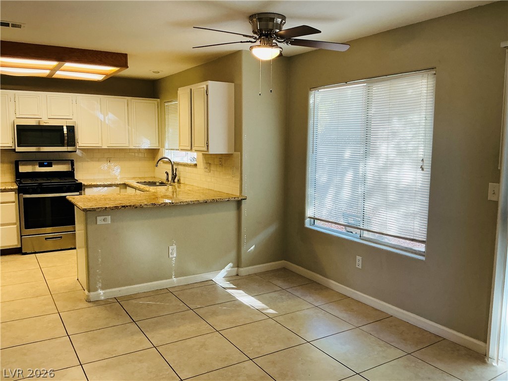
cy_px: 190
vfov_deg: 48.2
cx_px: 254
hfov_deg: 61.7
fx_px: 426
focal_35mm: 29
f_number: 1.8
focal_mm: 3
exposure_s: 1/60
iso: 80
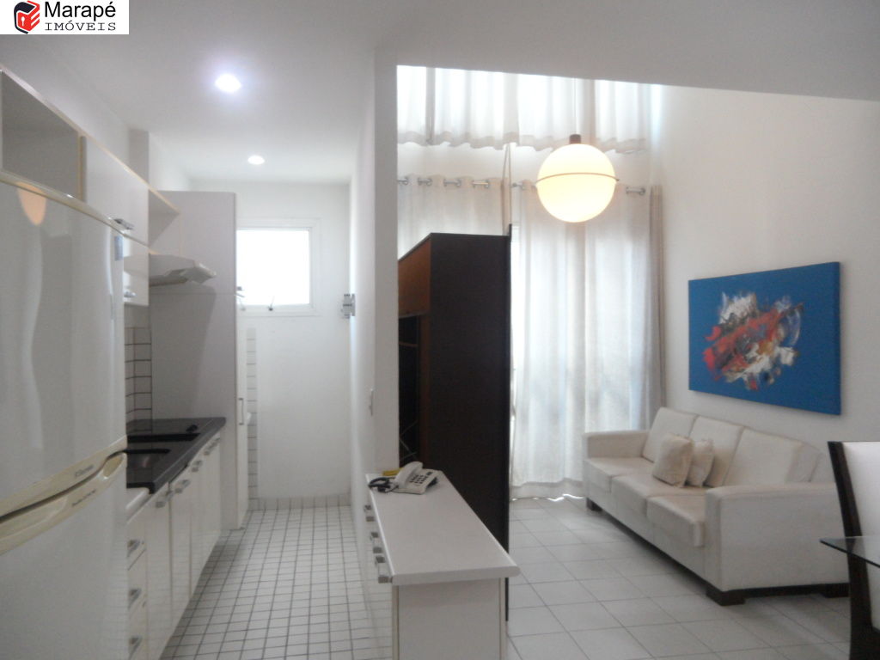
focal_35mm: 24
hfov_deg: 71.6
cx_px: 440
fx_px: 610
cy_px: 330
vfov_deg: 56.8
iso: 200
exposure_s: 1/30
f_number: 2.9
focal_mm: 4.1
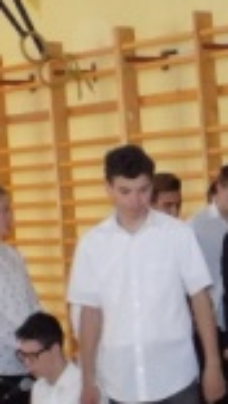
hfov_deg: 10.1
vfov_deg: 18.3
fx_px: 1244
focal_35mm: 116
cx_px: 347
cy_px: 319
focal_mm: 6.6
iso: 800
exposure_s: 1/30
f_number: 3.5
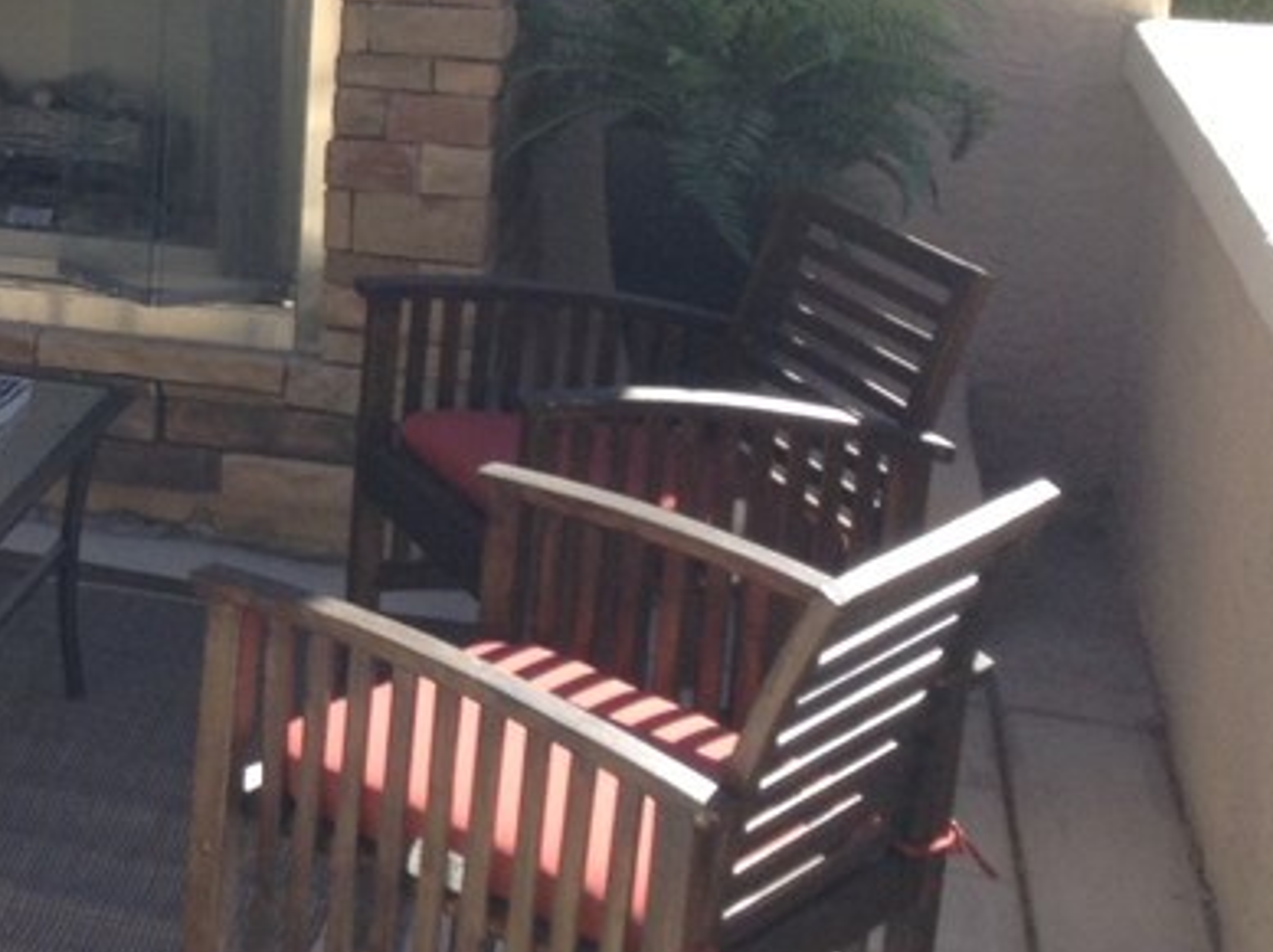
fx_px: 3196
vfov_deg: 16.6
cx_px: -376
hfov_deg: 20.6
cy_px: 7
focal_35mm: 87
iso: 32
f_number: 2.4
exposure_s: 1/411
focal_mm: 3.3
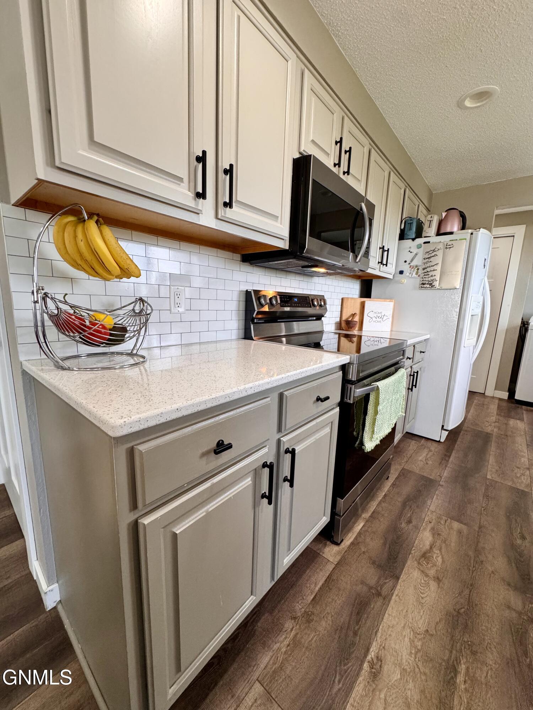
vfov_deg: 102.1
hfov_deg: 85.7
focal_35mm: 14
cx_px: 266
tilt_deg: -11.8
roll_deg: -2.3
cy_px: 355
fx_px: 287
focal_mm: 2.22
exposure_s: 1/120
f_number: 2.2
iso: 250
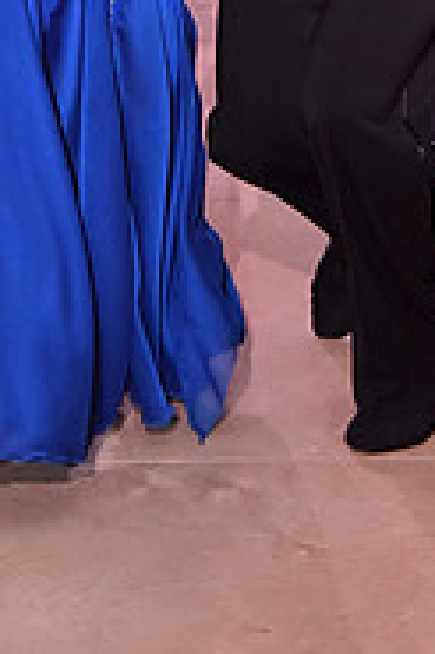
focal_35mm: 204
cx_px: 164
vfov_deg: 9.9
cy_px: -230
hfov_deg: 6.7
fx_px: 3704
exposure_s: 1/320
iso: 2500
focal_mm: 65
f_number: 7.1
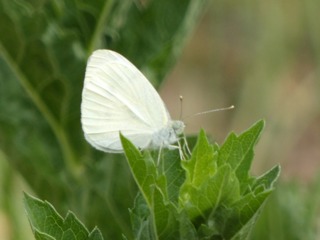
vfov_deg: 1.2
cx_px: 160
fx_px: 11095
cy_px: 120
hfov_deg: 1.7
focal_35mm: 1200
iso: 250
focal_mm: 215
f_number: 5.9
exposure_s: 1/125
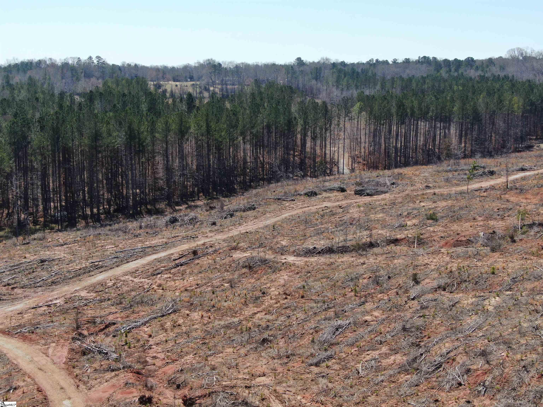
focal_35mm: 48
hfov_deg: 39.7
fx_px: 753
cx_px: 272
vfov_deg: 30.3
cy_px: 204
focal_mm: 8.6
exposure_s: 1/500
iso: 100
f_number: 3.8
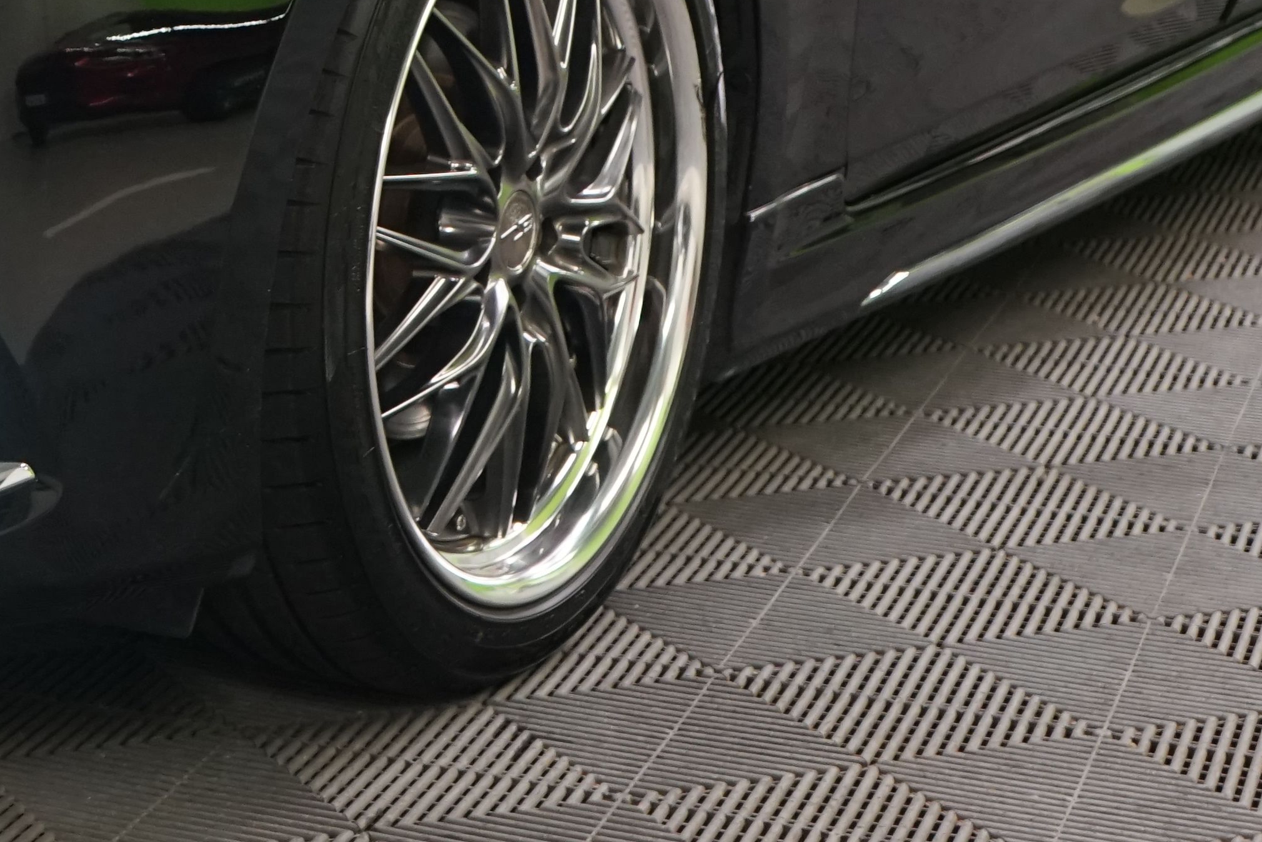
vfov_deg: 13.1
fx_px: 3541
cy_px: -258
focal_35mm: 101
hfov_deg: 19.6
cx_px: -19
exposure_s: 1/50
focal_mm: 34
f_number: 5
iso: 1600
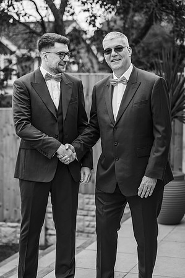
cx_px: 92
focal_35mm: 85
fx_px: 657
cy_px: 139
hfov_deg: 16.0
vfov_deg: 23.9
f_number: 2.5
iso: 100
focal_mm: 85
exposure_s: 1/400
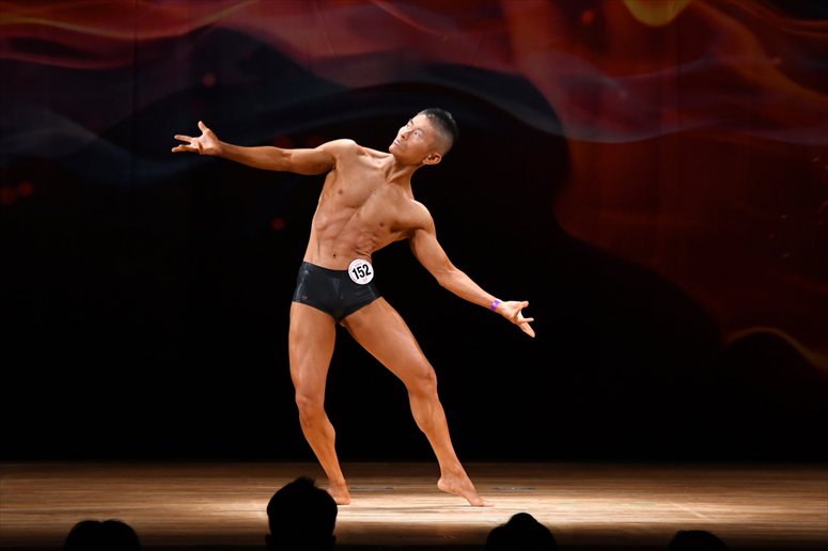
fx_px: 5173
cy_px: 276
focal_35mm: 225
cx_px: 414
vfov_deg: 6.1
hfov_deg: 9.2
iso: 3200
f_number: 5.6
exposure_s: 1/400
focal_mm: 150
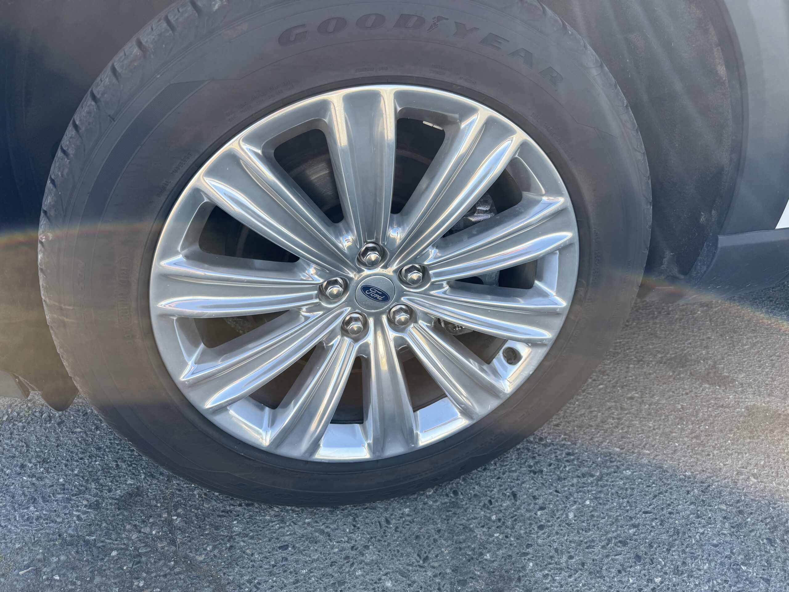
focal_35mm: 24
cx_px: 394
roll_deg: -1.7
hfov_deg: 71.6
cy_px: 296
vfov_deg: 56.8
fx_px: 547
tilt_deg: -30.8
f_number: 1.78
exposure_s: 1/660
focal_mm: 6.76
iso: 80
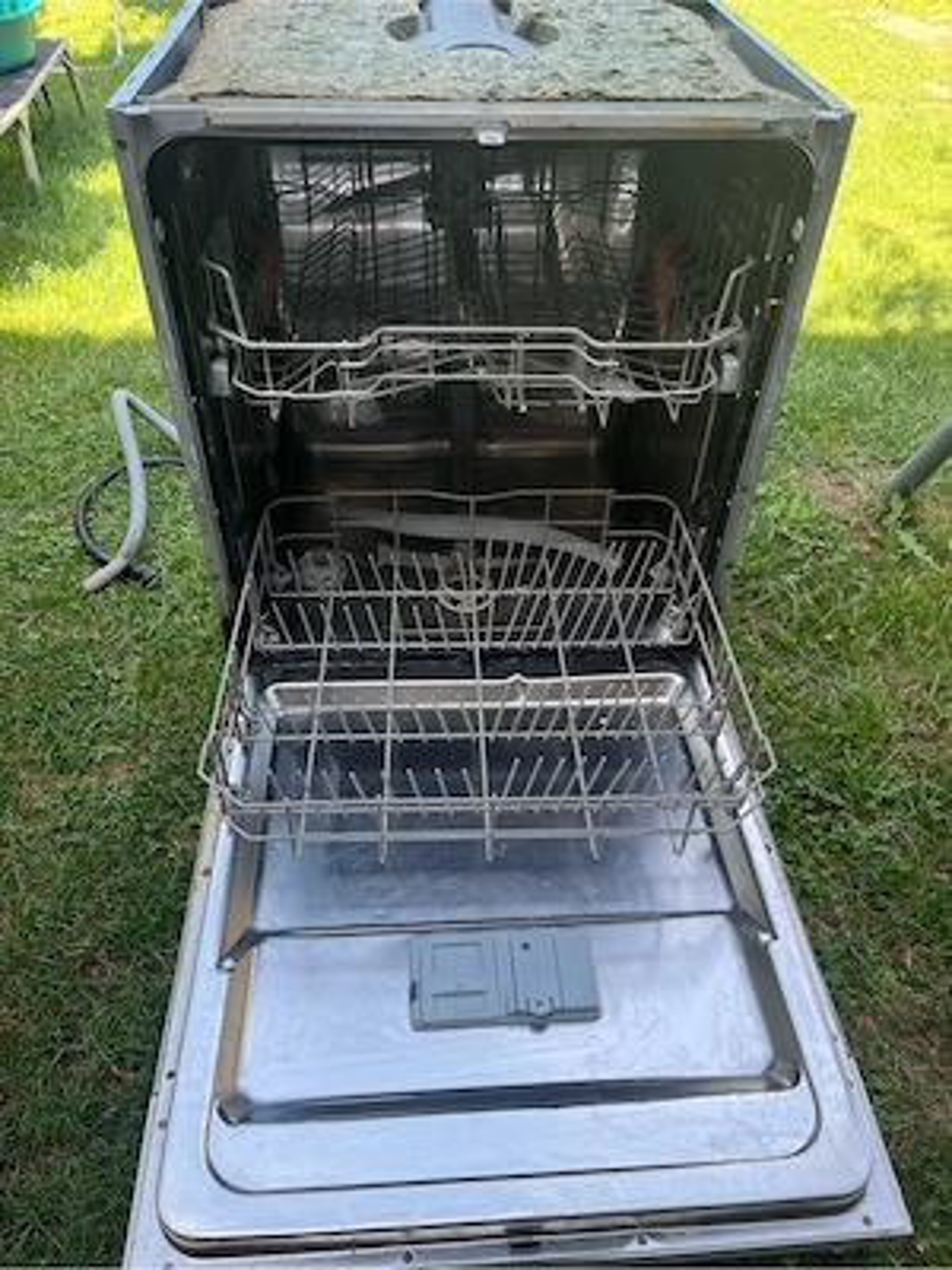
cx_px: 476
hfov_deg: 53.1
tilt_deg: -45.4
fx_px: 953
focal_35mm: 26
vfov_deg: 67.3
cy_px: 635
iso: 40
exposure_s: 1/273
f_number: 1.6
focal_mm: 5.1
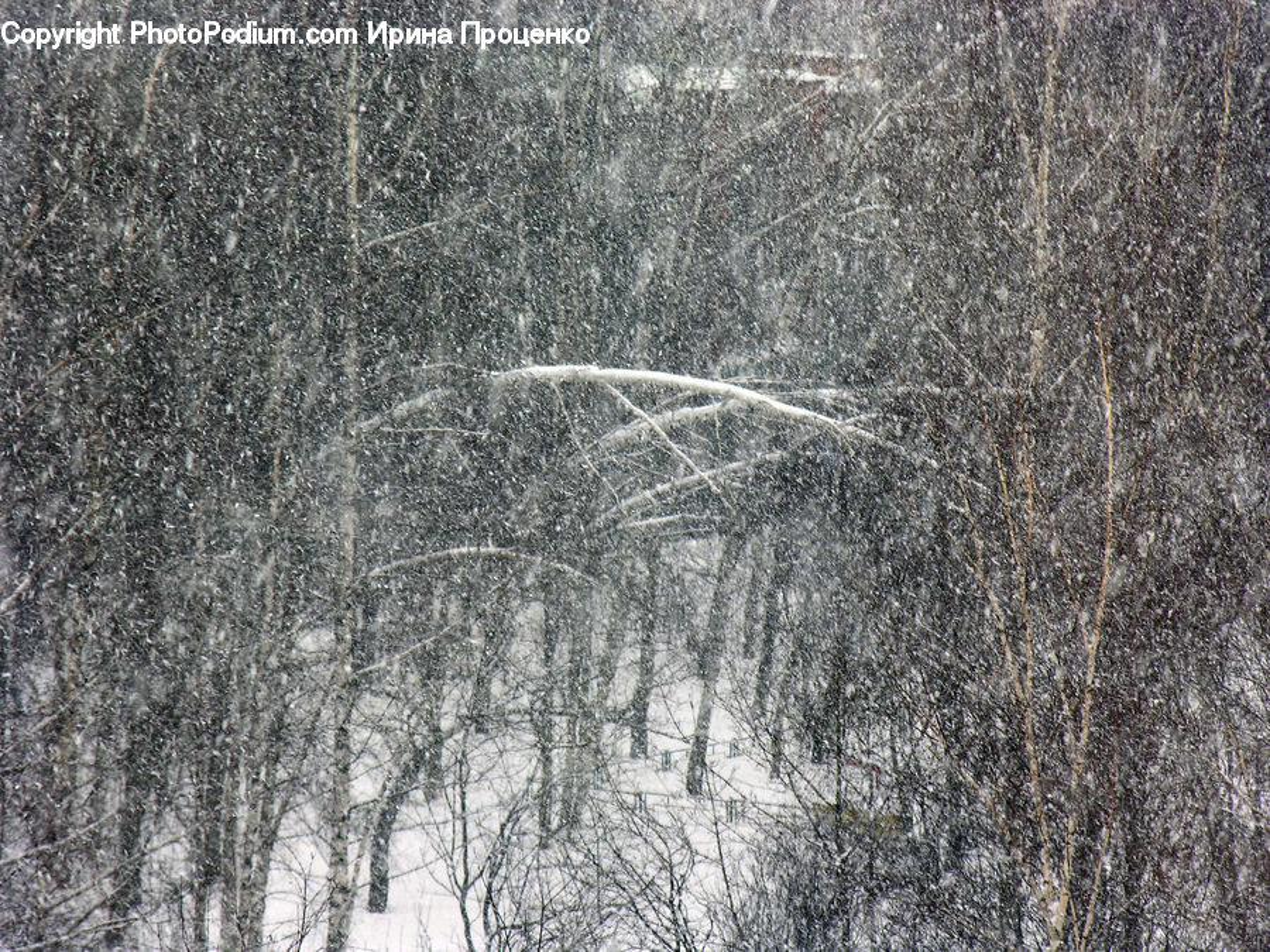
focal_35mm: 267
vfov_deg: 5.6
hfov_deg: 7.4
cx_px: 635
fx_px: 9796
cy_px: 476
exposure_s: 1/45.6
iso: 50
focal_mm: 68
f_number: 4.6
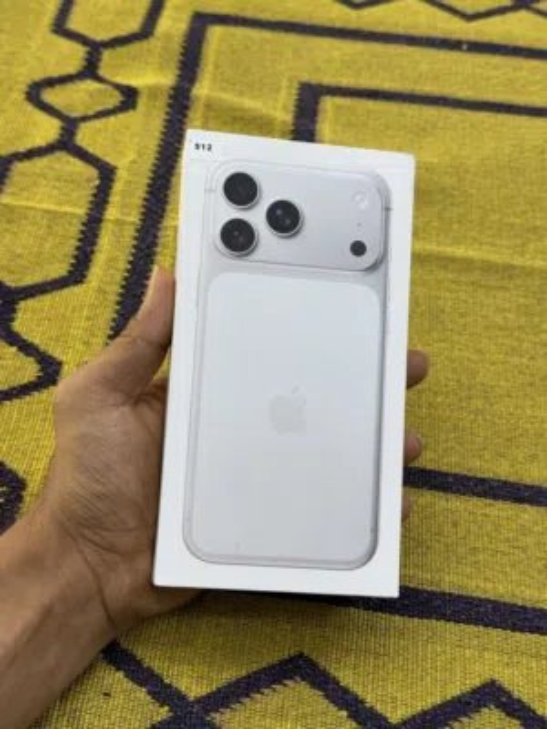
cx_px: 274
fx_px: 1011
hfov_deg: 30.3
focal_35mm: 48
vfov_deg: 39.7
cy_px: 364
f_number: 1.78
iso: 64
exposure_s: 1/100
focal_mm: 6.76
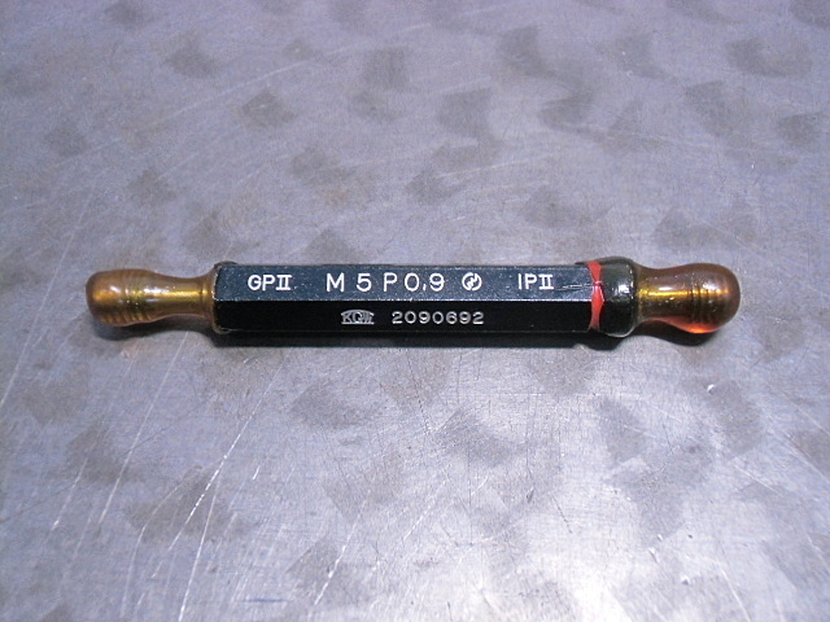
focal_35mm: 38
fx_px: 911
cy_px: 311
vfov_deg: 37.7
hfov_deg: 49.0
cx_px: 415
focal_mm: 6.67
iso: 400
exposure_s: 1/25
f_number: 3.9
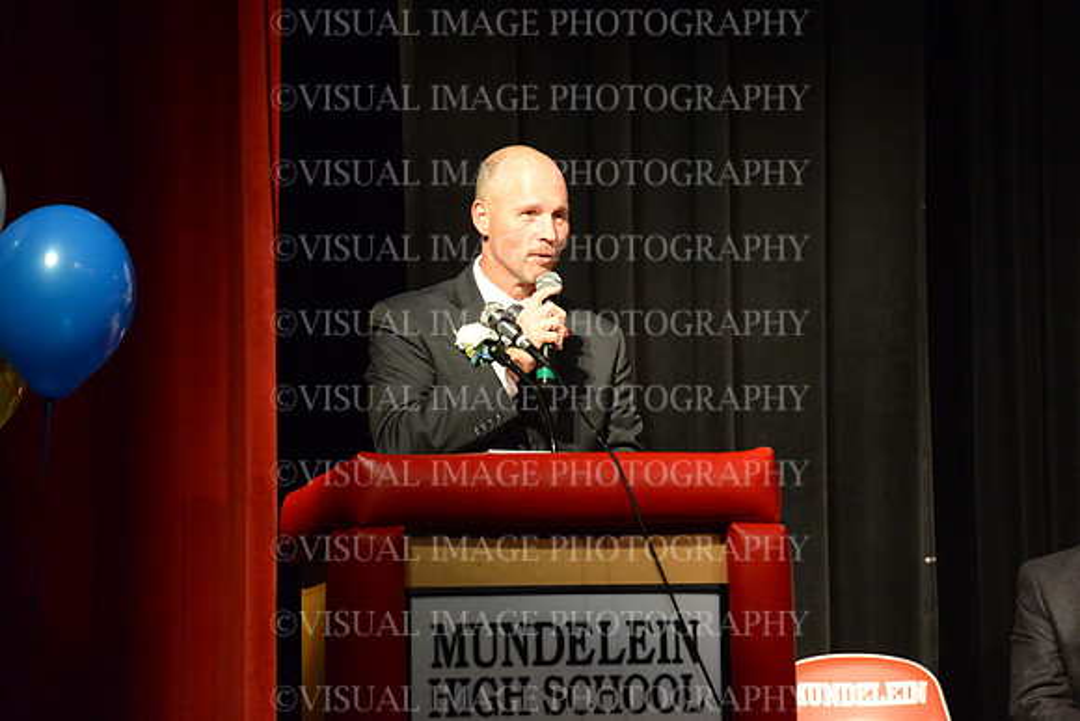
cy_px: 360
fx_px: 6001
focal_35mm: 200
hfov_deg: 10.3
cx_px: 540
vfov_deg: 6.9
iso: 5000
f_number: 5
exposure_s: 1/200
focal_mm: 200
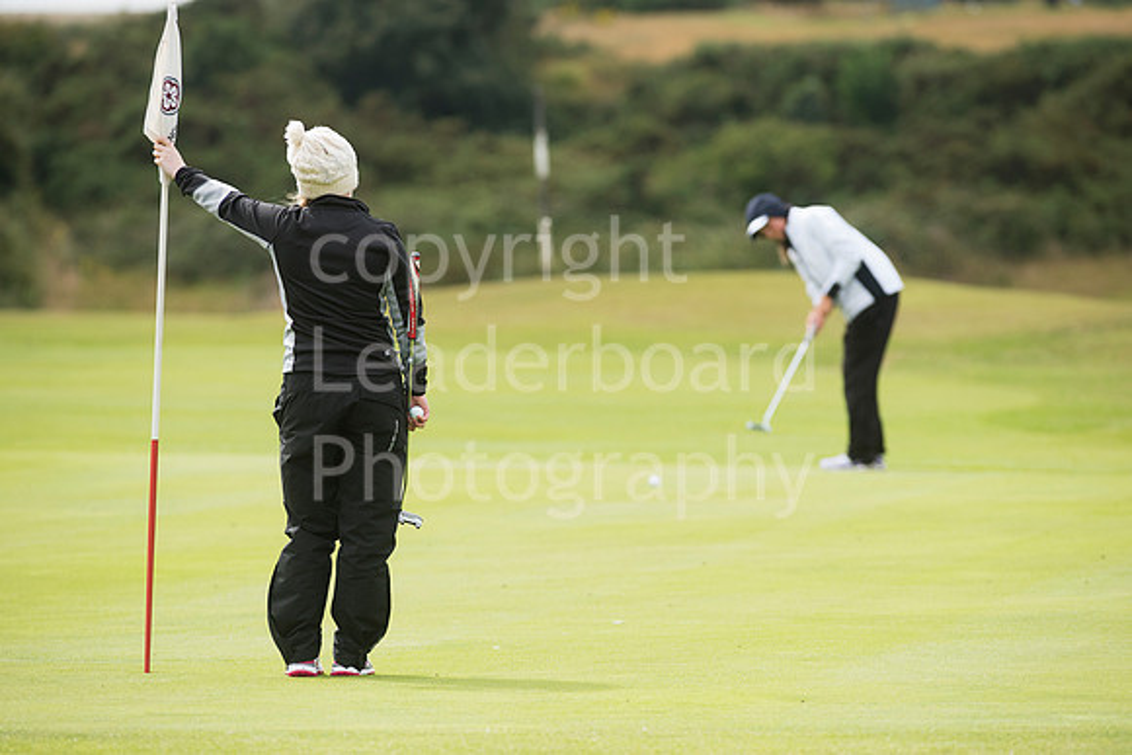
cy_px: 378
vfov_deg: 4.6
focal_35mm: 300
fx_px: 9435
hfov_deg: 6.9
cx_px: 566
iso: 800
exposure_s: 1/2000
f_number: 6.3
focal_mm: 300
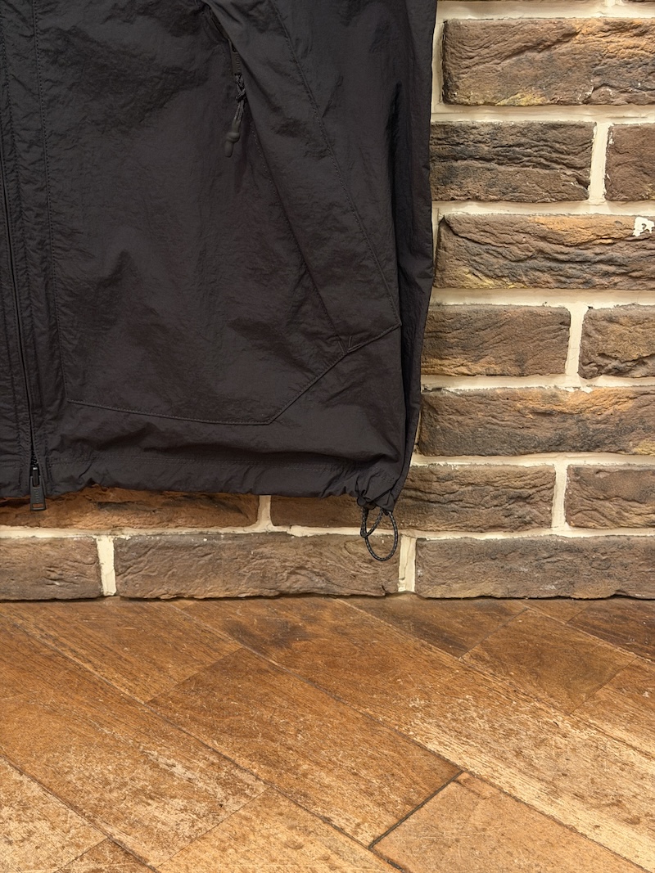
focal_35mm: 48
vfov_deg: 39.7
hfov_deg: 30.3
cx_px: 328
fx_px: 1211
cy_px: 436
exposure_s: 1/20
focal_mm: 6.76
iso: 640
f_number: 1.78
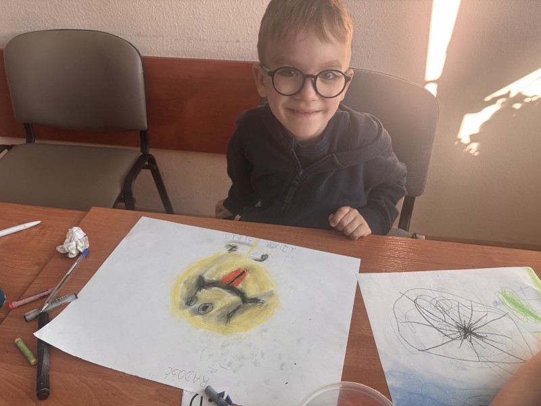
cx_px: 270
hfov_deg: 67.3
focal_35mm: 26
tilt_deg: -38.4
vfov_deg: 53.1
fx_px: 406
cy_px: 203
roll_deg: +0.6
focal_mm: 5.96
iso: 80
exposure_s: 1/121
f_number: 1.6
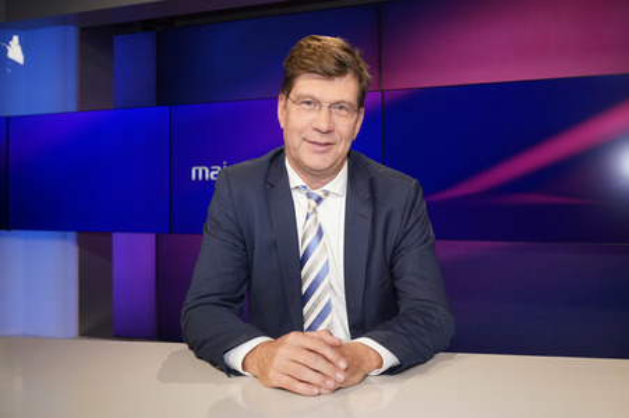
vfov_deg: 42.3
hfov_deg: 60.3
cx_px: 314
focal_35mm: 31
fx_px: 541
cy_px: 209
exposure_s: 1/125
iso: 2000
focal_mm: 31
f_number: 5
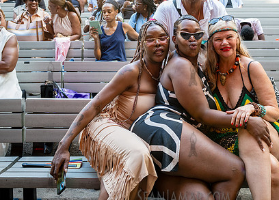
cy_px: 67
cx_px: 168
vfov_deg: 29.8
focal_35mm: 47
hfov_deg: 40.8
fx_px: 373
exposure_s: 1/200
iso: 1000
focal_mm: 29
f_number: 4.5
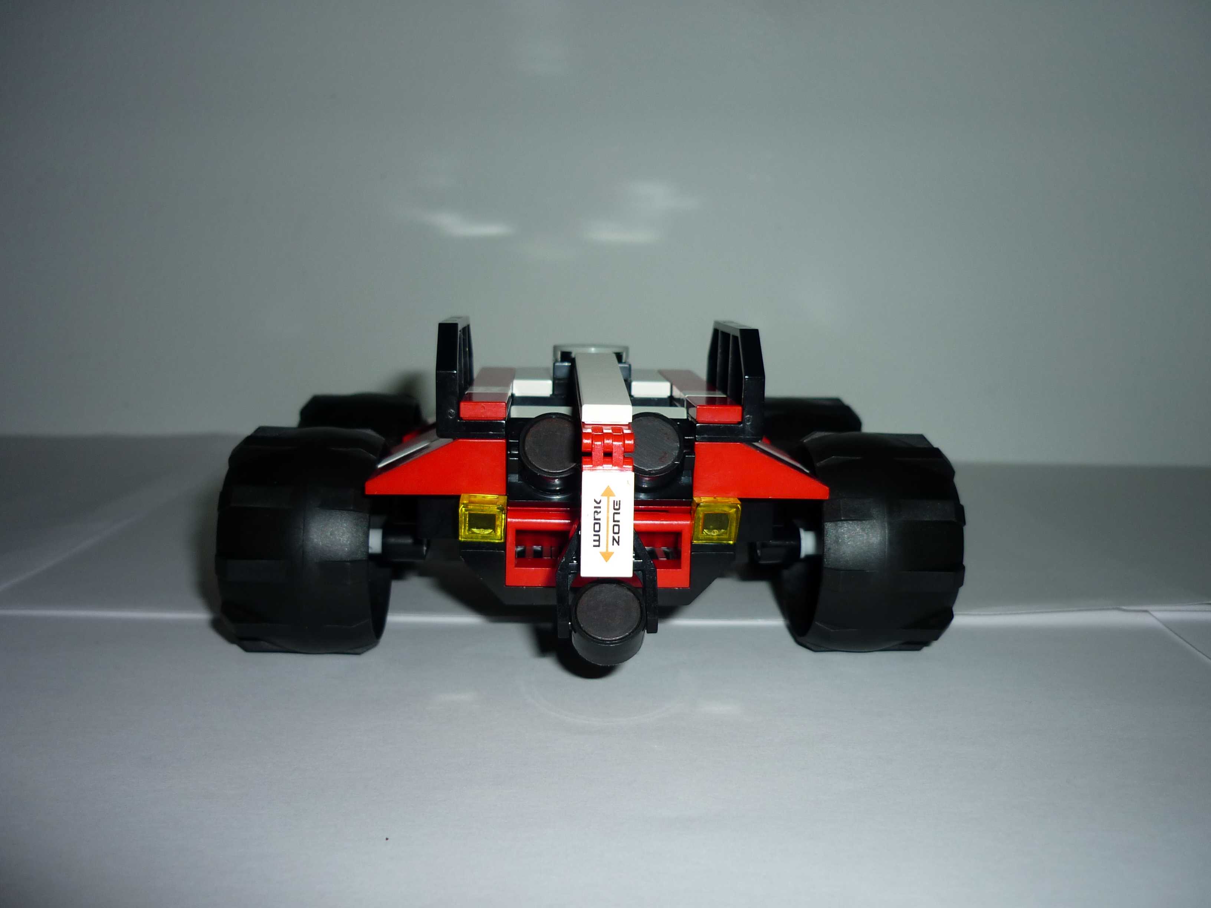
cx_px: 606
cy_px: 454
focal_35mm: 33
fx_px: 1154
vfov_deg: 42.9
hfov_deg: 55.4
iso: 100
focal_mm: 5.5
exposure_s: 1/30
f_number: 2.8
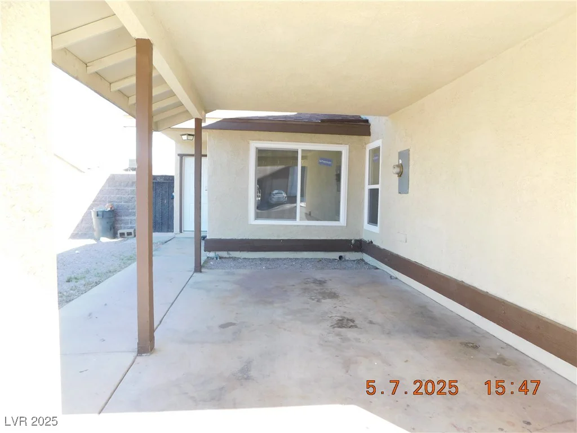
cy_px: 216
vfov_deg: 58.9
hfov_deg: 73.9
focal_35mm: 23
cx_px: 288
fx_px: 383
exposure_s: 1/160
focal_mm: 4
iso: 125
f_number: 3
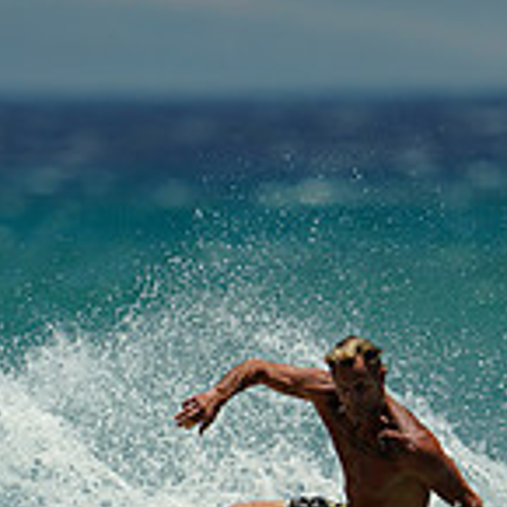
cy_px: 659
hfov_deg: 1.3
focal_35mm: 1358
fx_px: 22503
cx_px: 367
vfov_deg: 1.3
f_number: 2.8
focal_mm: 400
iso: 100
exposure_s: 1/1600
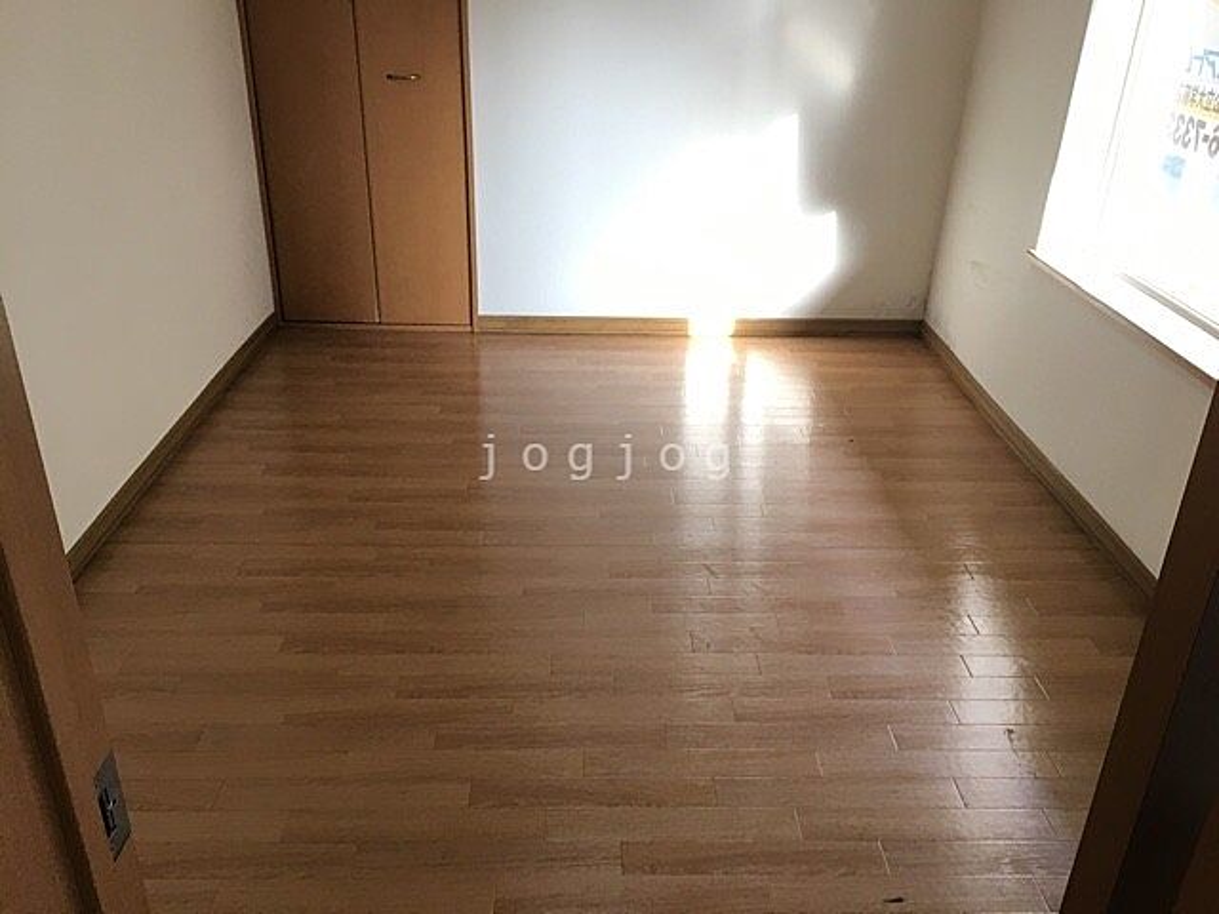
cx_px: 610
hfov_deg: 61.7
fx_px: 1021
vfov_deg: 48.2
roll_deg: -1.1
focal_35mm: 29
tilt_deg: -26.7
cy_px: 457
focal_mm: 4.15
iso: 32
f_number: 2.2
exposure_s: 1/30
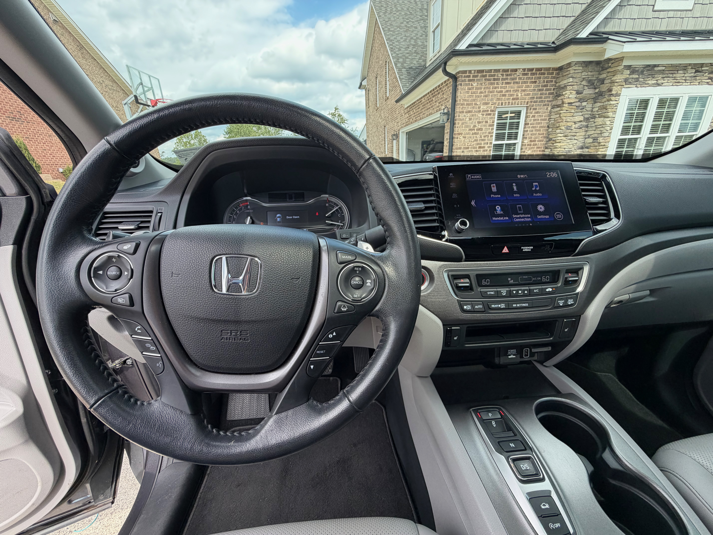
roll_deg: +3.4
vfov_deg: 85.7
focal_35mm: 14
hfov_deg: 102.1
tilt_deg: -20.4
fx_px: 288
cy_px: 268
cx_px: 356
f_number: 2.2
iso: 64
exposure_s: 1/218
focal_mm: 2.22
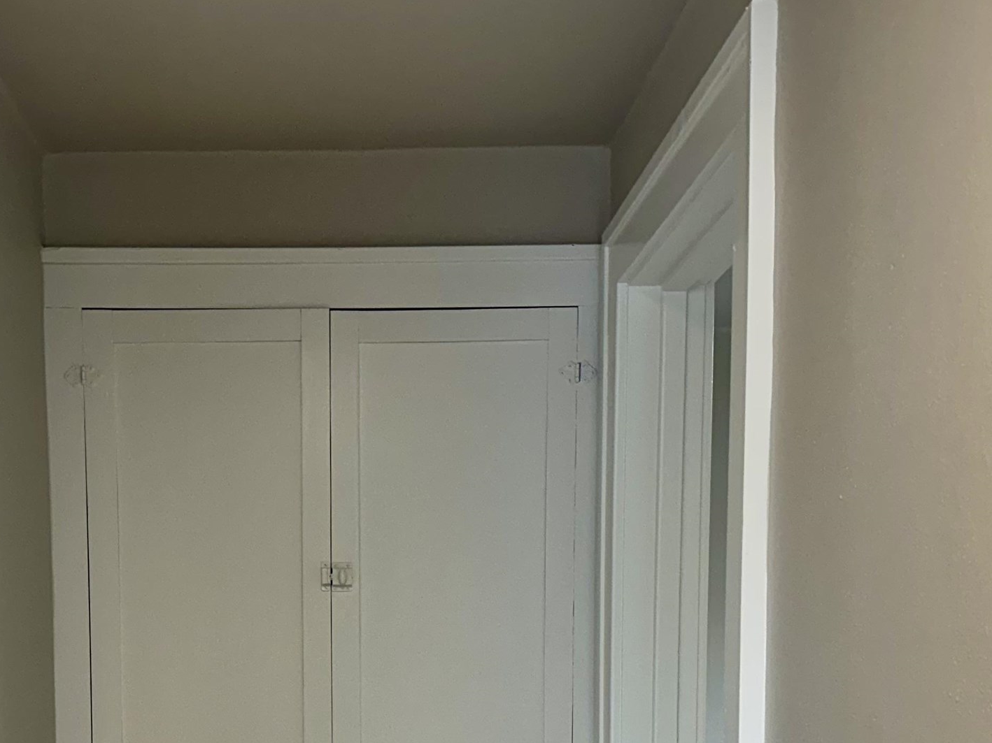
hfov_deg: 36.4
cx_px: 328
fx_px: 1490
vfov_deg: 26.3
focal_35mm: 52
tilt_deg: -4.6
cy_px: 767
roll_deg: -0.1
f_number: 1.78
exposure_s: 1/120
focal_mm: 6.86
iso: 160
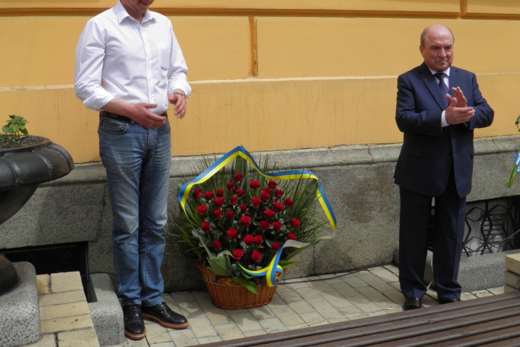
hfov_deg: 46.4
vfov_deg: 31.7
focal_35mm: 42
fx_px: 606
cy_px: 123
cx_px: 261
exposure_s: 1/200
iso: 50
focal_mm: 5.5
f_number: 5.9
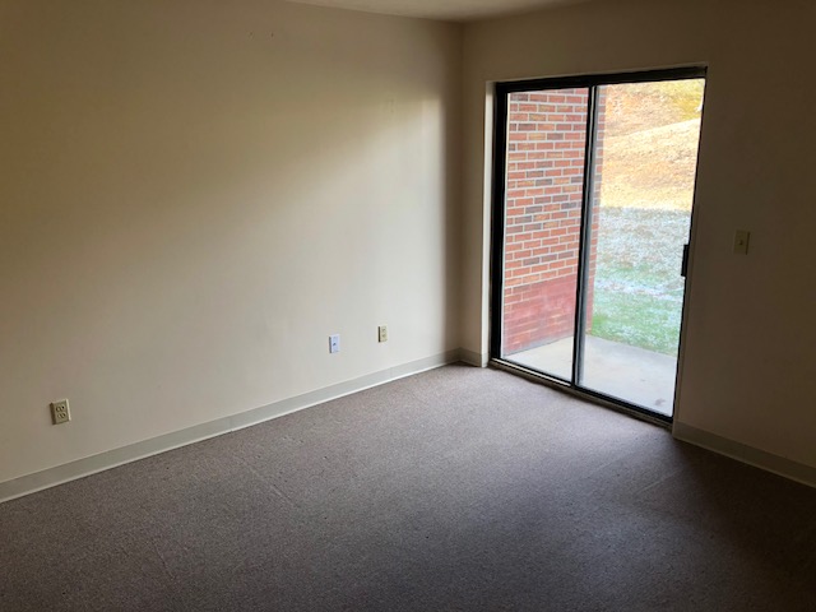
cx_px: 408
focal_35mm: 28
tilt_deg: -14.4
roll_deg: +1.7
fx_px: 660
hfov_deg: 63.4
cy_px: 306
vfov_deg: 49.7
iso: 40
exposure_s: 1/120
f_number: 1.8
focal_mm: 3.99
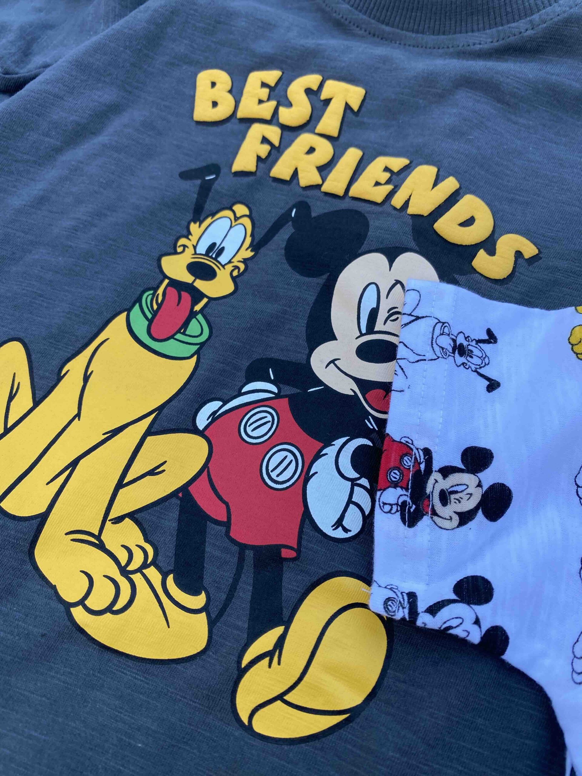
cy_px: 388
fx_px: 583
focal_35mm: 26
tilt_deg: -68.3
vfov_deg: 67.3
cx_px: 291
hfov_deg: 53.1
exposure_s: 1/186
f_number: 1.8
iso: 32
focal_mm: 4.25
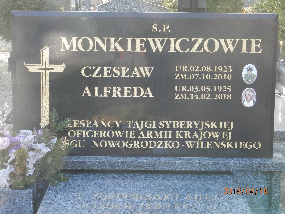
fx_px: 675
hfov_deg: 23.8
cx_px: 142
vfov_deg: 18.0
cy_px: 107
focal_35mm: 82
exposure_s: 1/80
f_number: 4.2
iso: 200
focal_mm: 14.6
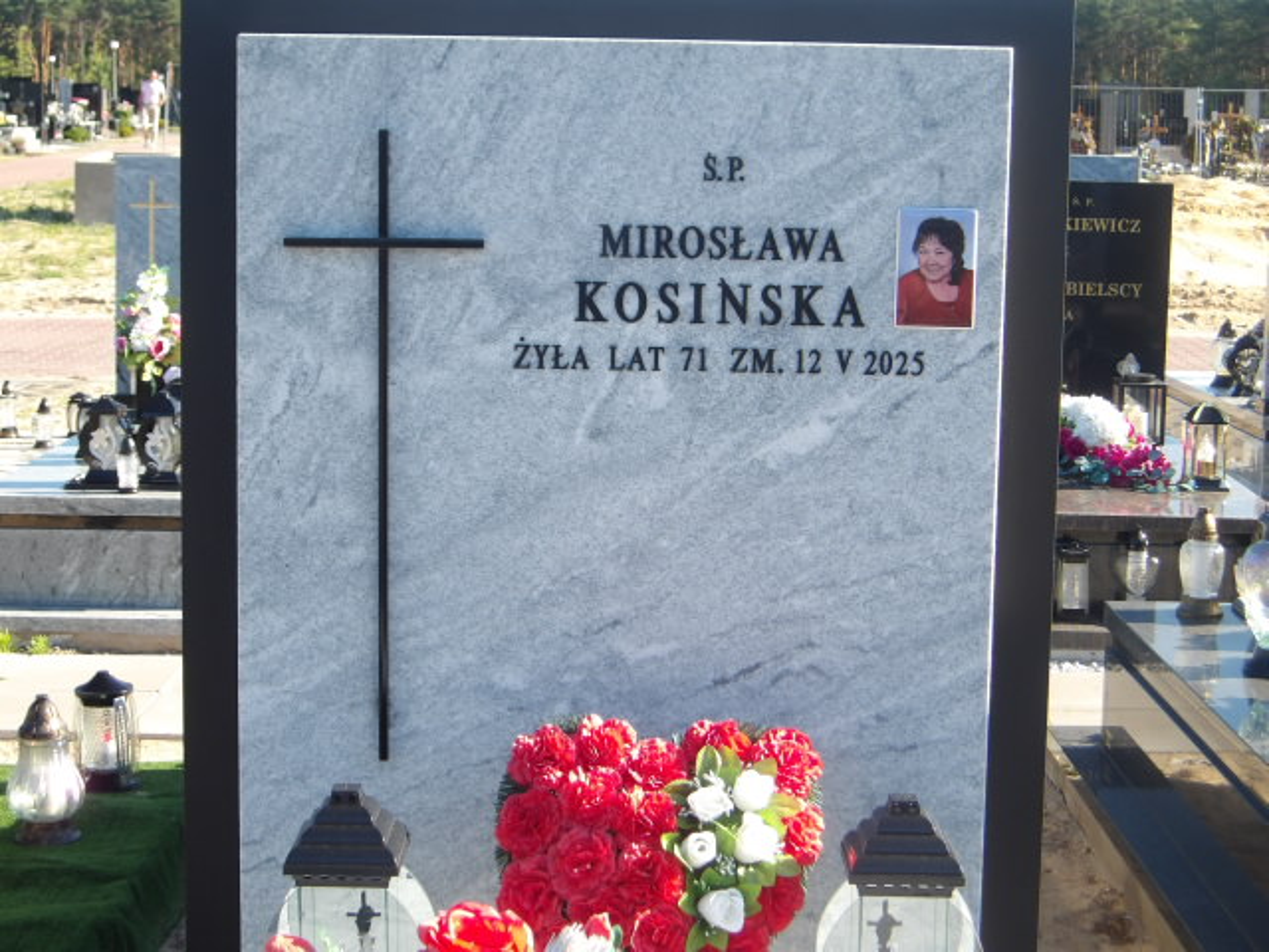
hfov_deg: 27.8
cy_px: 476
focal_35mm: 70
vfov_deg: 21.0
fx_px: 2566
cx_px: 634
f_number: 4.9
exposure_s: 1/157
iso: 100
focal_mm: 12.5
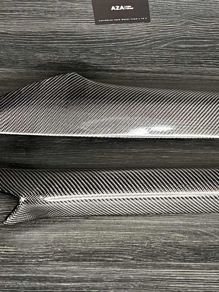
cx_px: 197
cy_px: 34
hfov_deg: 21.4
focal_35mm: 67
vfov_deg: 28.0
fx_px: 565
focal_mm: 5.7
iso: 100
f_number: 1.5
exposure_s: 1/60
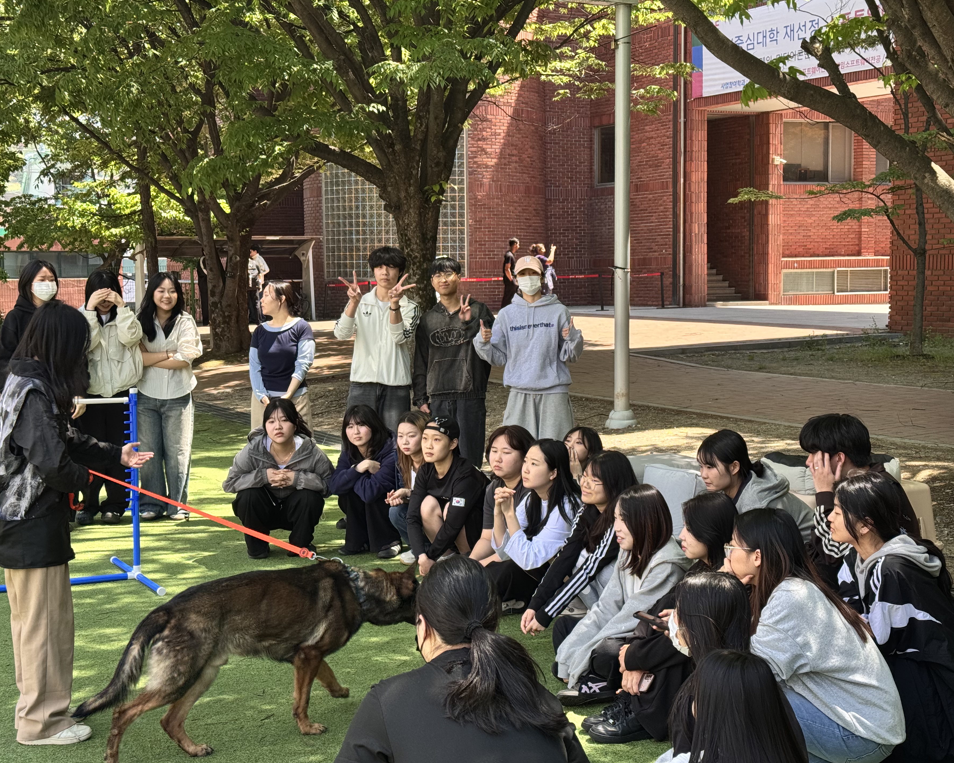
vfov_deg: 28.6
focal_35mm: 53
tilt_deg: -3.7
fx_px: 1496
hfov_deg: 35.4
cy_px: 364
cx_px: 494
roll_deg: +1.3
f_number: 1.78
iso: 64
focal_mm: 6.76
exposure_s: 1/693
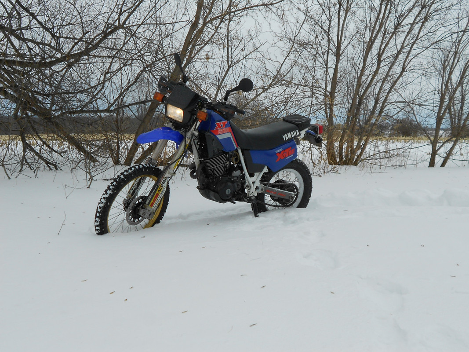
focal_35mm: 43
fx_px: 583
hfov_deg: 43.9
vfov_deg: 33.6
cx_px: 234
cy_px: 176
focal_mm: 7.7
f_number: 4.2
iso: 80
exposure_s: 1/500
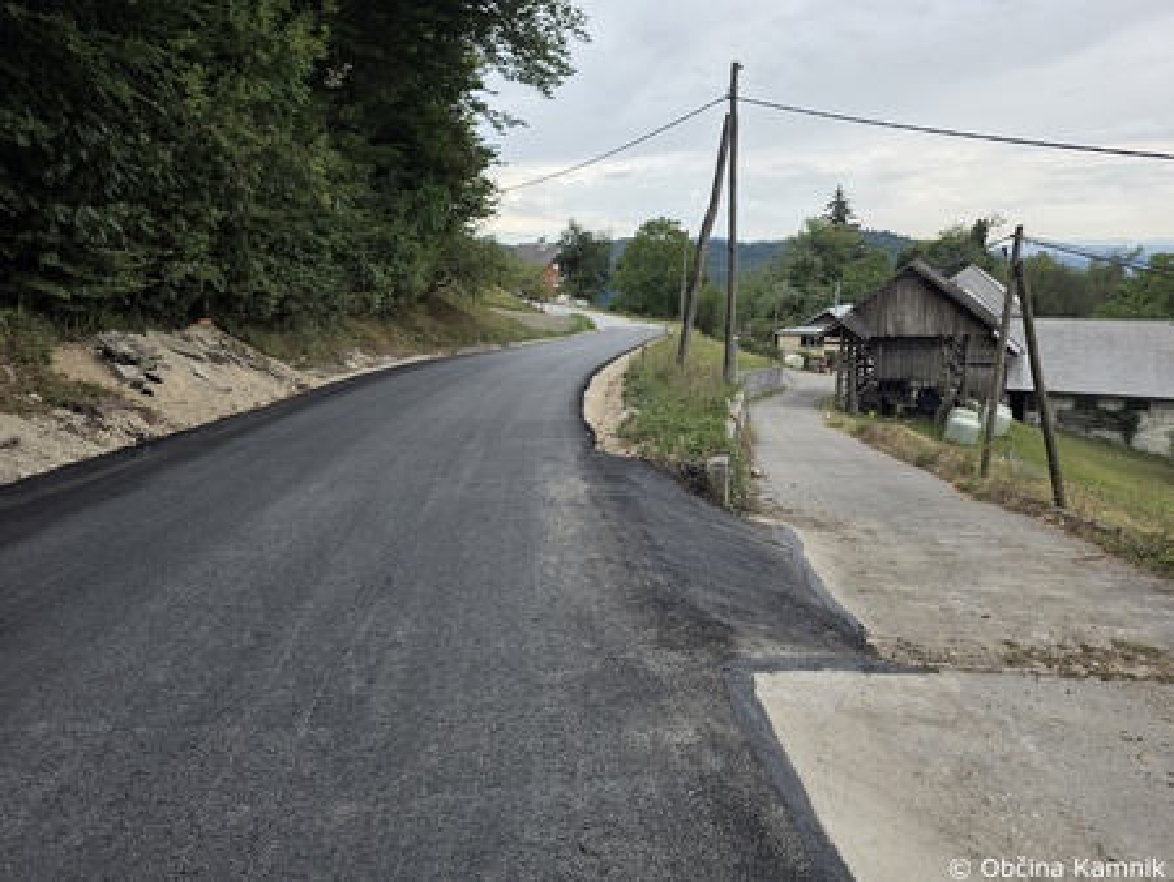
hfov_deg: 73.9
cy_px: 441
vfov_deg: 58.9
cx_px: 587
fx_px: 780
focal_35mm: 23
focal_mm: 6.3
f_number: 1.7
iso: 80
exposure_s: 1/1765
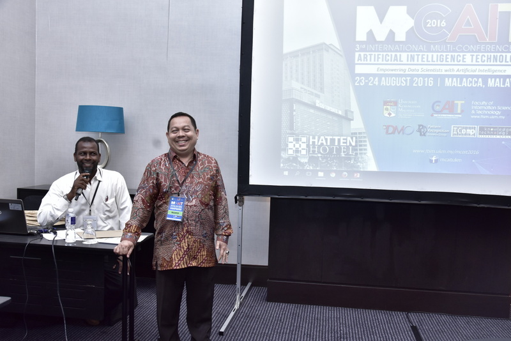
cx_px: 256
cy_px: 170
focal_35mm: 33
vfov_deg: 40.0
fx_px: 469
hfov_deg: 57.2
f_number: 6.3
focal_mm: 22
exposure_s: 1/50
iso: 1000
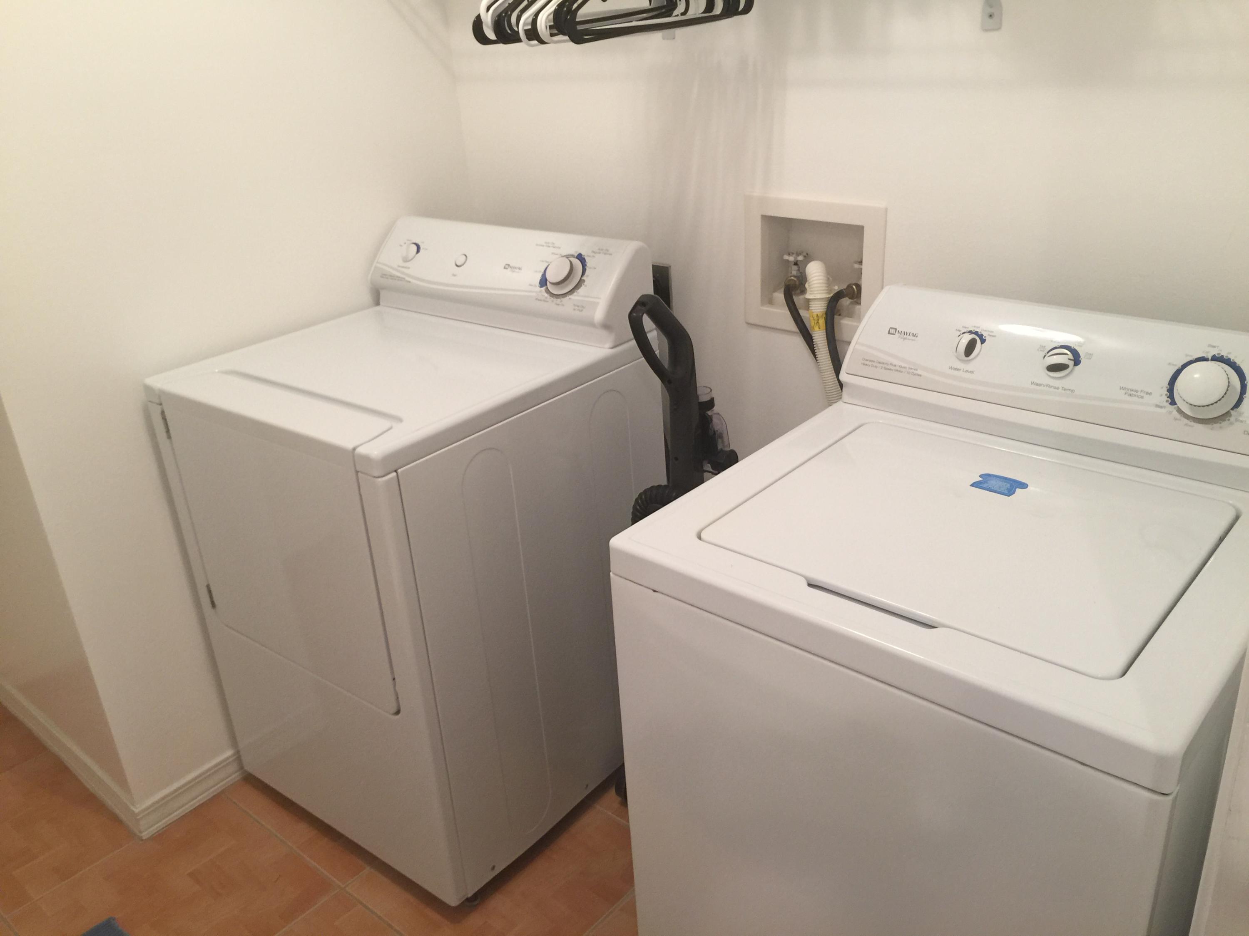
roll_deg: +3.5
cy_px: 468
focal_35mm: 29
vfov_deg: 48.2
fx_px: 1046
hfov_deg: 61.7
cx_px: 624
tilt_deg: -23.8
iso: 50
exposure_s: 1/15
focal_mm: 4.15
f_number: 2.2
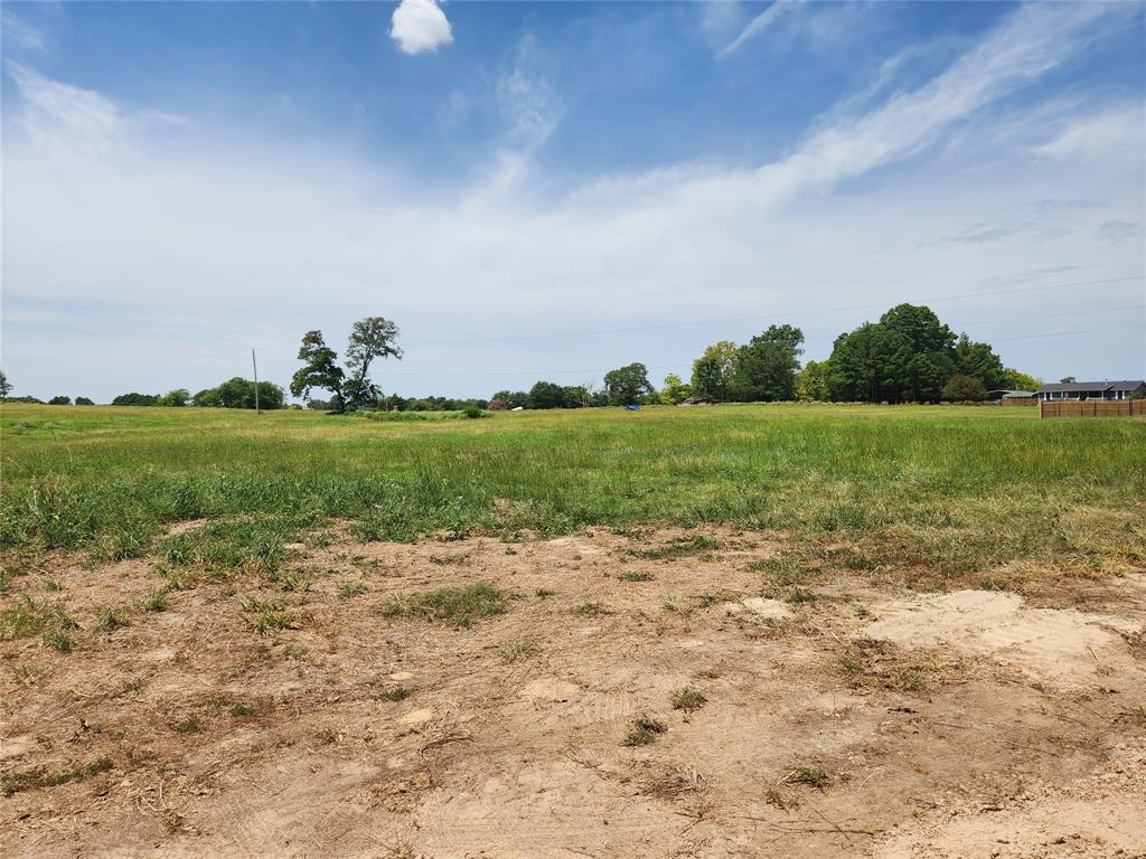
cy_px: 430
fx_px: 761
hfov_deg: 73.9
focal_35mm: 23
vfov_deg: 58.9
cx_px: 573
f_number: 1.8
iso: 20
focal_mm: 5.4
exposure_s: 1/1819
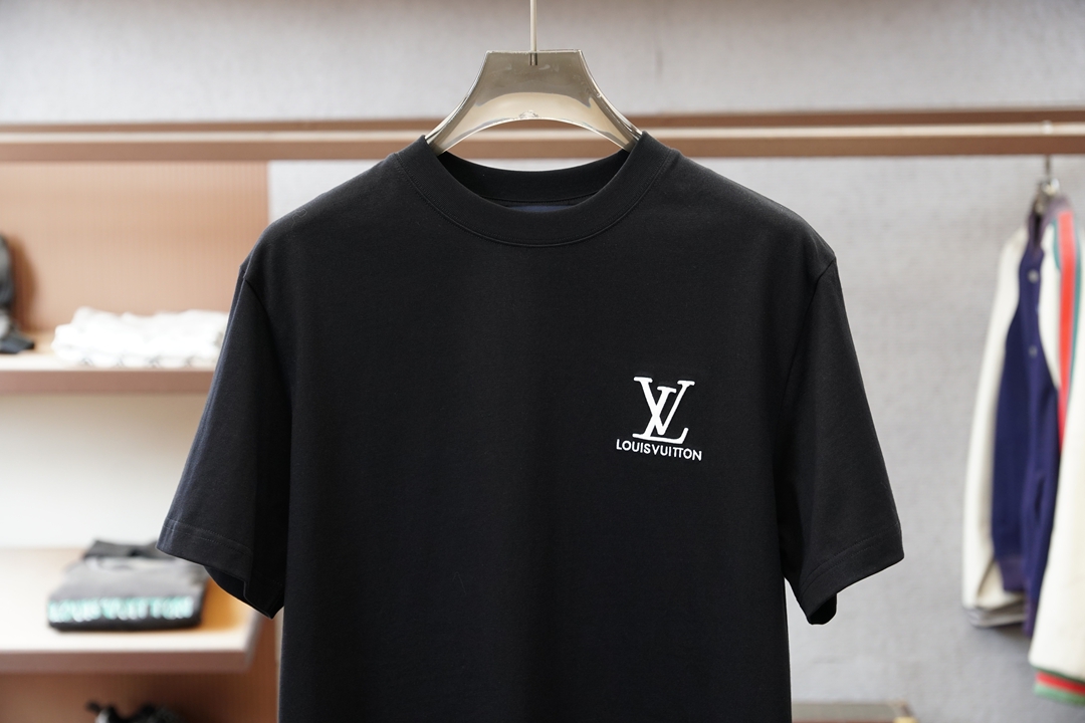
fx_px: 2441
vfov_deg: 16.9
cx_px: 542
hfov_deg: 25.1
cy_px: 362
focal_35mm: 81
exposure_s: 1/125
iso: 500
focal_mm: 54
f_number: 4
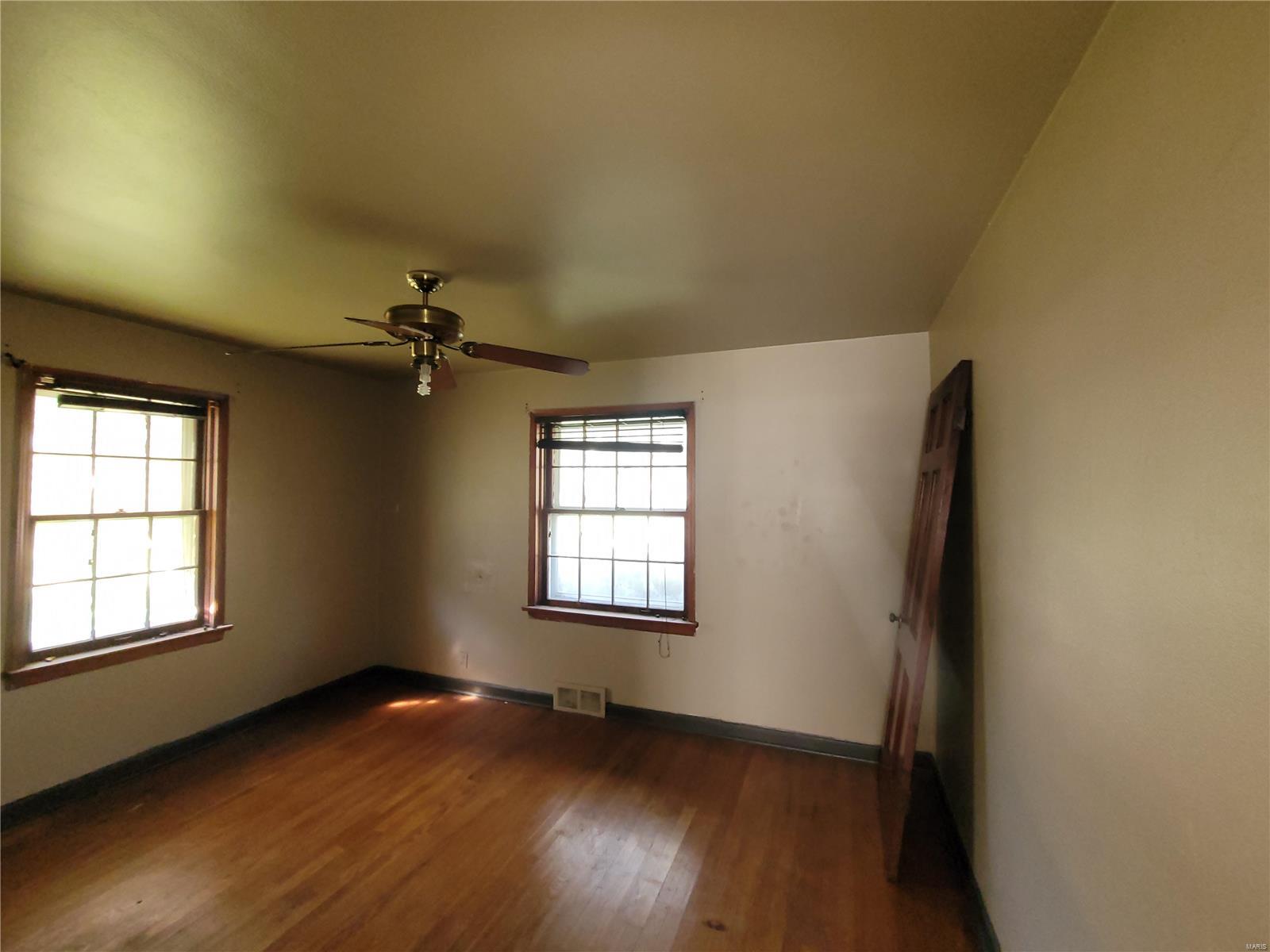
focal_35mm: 13
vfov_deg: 89.9
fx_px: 477
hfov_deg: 106.2
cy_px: 476
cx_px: 635
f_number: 2.2
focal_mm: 2.2
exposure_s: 1/39
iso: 320
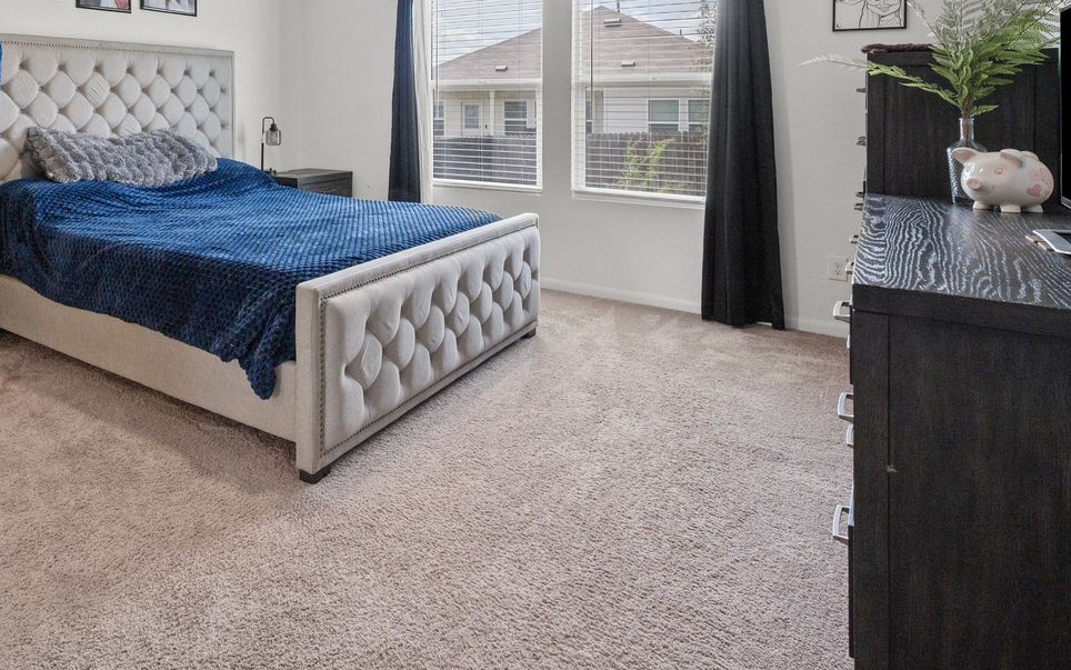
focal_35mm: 24
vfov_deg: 47.5
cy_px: 108
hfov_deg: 68.9
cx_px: 244
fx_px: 701
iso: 250
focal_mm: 14
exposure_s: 1/10
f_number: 9
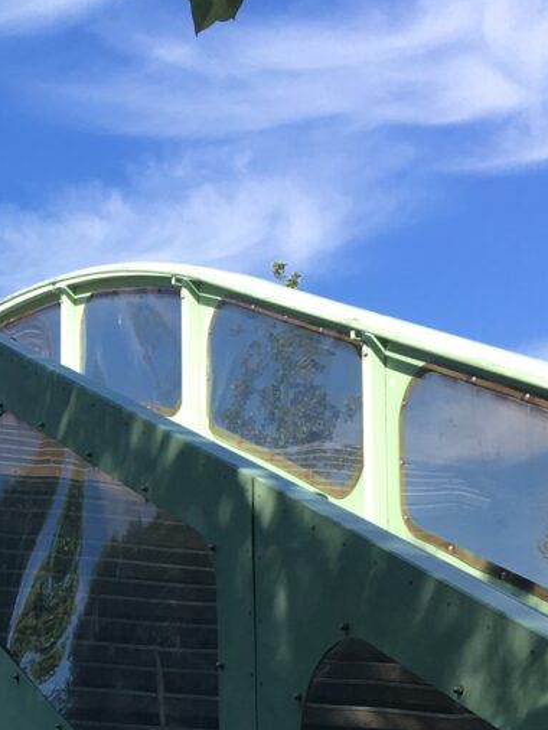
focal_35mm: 88
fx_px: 1856
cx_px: -187
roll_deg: -1.1
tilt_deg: +9.8
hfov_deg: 15.8
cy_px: 687
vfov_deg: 21.6
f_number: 2.2
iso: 25
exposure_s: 1/793
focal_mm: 4.15
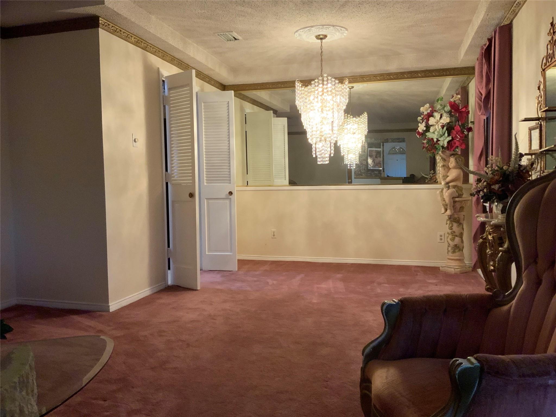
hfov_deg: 61.7
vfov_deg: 48.2
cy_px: 208
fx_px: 466
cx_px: 278
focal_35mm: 29
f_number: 1.8
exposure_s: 1/60
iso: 250
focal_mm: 3
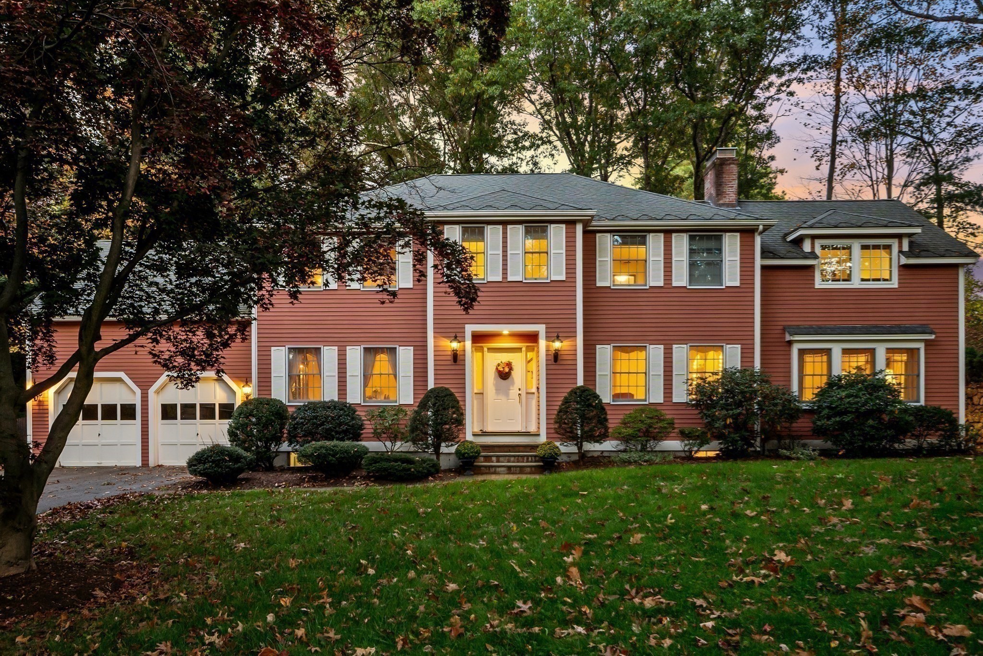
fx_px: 655
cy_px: 328
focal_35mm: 24
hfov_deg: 73.7
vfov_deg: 53.1
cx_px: 492
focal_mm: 16
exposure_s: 1/2
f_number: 8
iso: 320
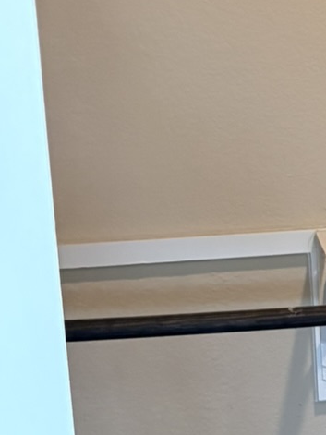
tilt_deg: -10.6
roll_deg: -0.7
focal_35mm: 113
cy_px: 239
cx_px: 658
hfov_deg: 11.7
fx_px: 1420
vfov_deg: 17.4
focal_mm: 5.96
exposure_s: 1/60
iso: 250
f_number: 1.6
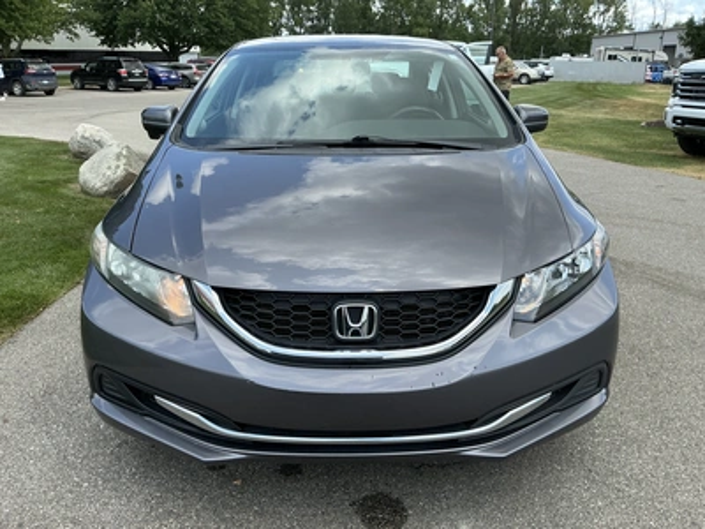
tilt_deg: -19.4
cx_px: 352
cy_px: 264
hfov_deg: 63.4
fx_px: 570
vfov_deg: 49.7
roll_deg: -1.5
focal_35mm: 28
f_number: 1.8
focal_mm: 3
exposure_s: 1/816
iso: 25
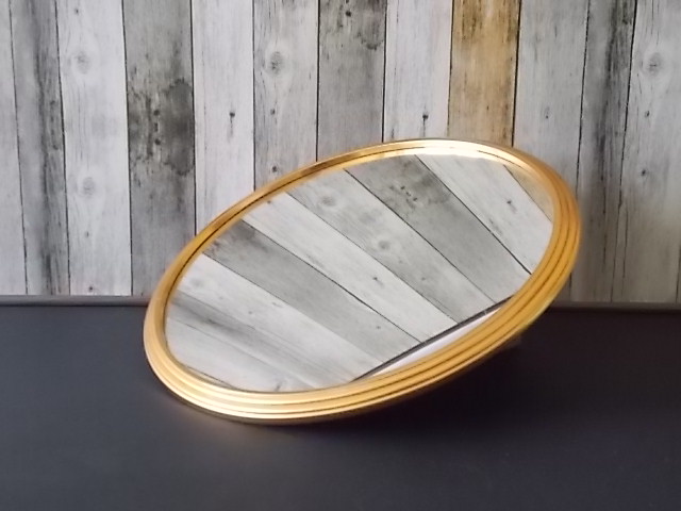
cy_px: 256
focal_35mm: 44
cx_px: 340
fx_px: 866
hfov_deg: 42.9
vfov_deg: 32.9
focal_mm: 7.9
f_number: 4.2
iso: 800
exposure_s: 1/80
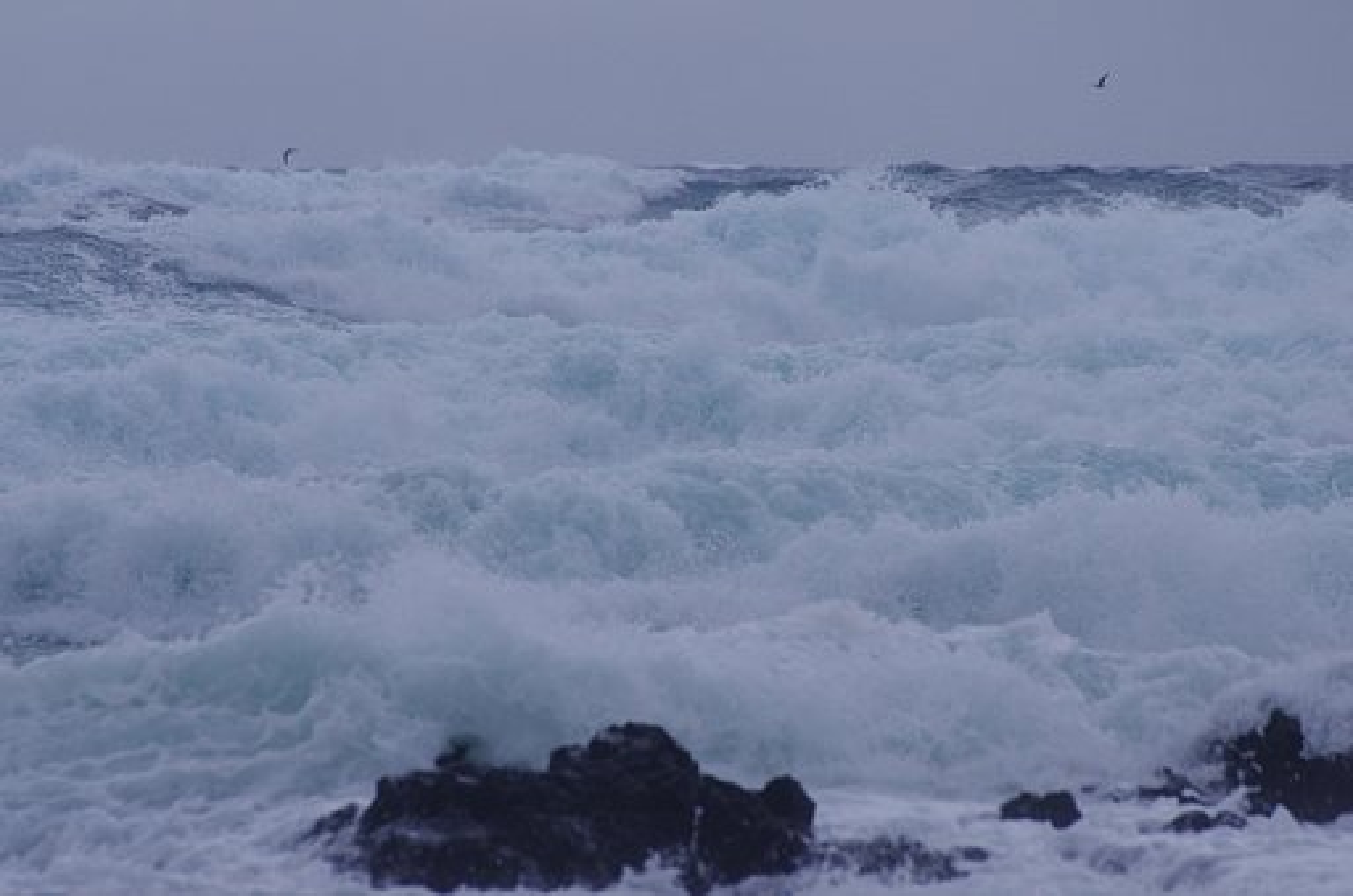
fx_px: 16876
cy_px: 448
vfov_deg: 3.0
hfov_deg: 4.6
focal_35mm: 450
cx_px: 676
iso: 800
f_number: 6.3
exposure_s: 1/320
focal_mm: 300
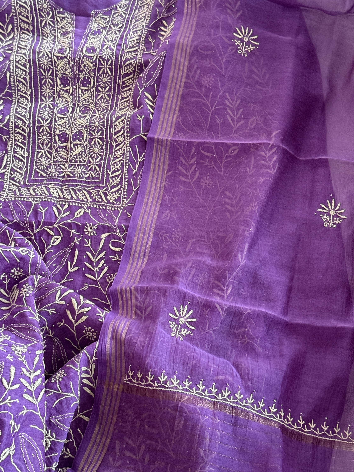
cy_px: 236
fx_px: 654
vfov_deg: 39.7
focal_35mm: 48
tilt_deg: -67.9
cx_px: 177
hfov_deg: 30.3
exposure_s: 1/40
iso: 500
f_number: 1.78
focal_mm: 6.76
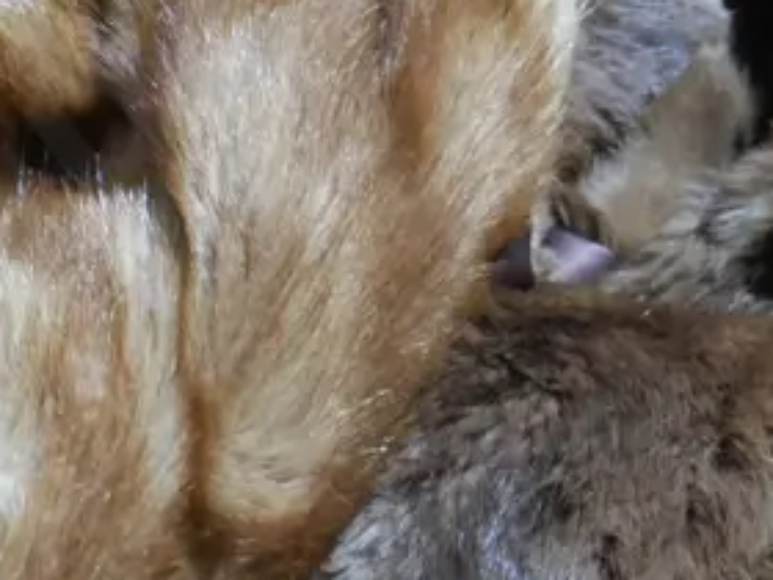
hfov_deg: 14.1
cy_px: 105
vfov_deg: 10.6
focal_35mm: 139
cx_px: 121
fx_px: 3104
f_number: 4.1
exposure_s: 1/60
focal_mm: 19
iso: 800
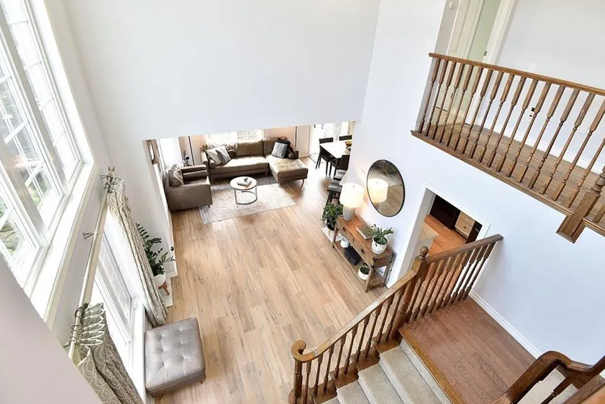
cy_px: 200
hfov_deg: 93.3
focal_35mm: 17
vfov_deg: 70.5
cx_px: 302
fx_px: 286
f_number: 6.3
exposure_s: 1/60
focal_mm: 16
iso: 500
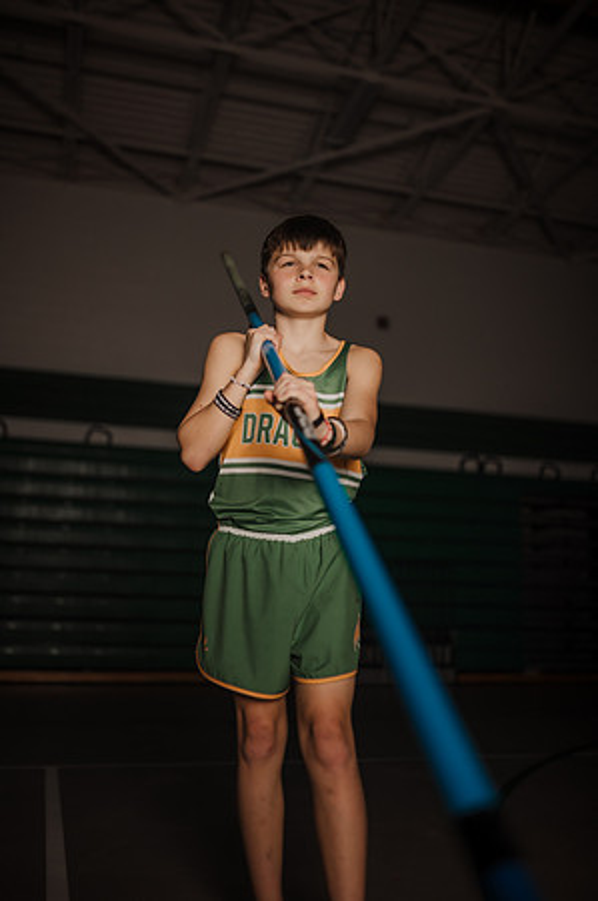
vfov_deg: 54.5
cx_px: 299
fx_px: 874
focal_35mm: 35
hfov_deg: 37.8
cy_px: 450
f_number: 1.8
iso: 250
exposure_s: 1/200
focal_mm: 35
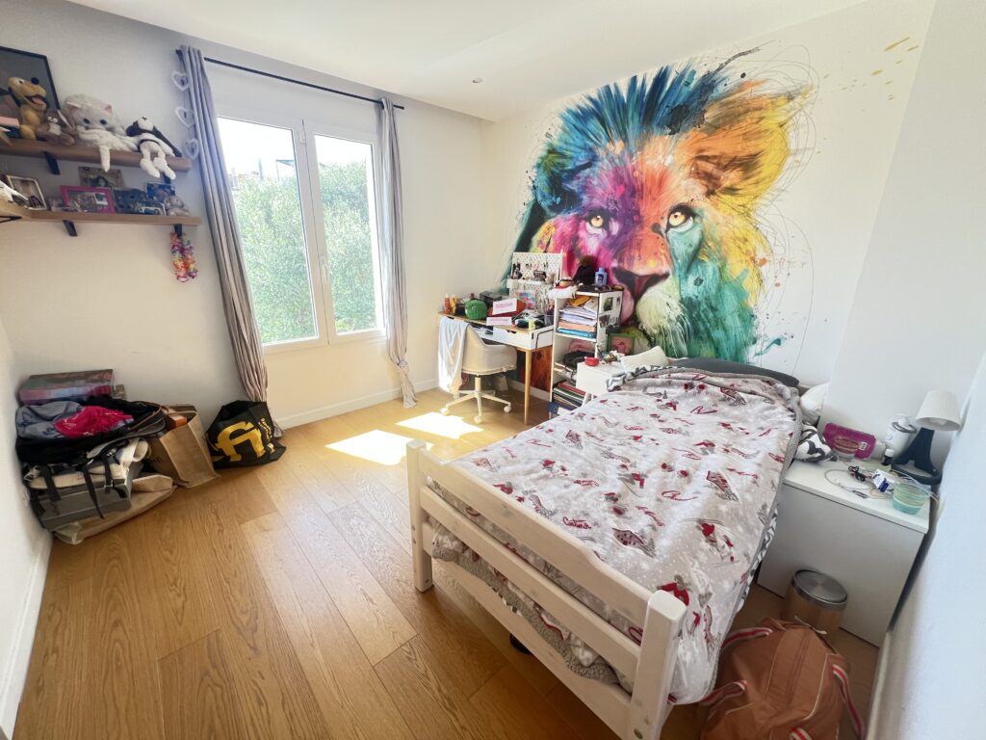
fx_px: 370
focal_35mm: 13
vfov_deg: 89.9
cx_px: 493
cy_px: 370
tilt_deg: -18.3
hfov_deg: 106.2
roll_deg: +0.5
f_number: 1.8
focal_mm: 1.57
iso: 100
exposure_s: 1/99
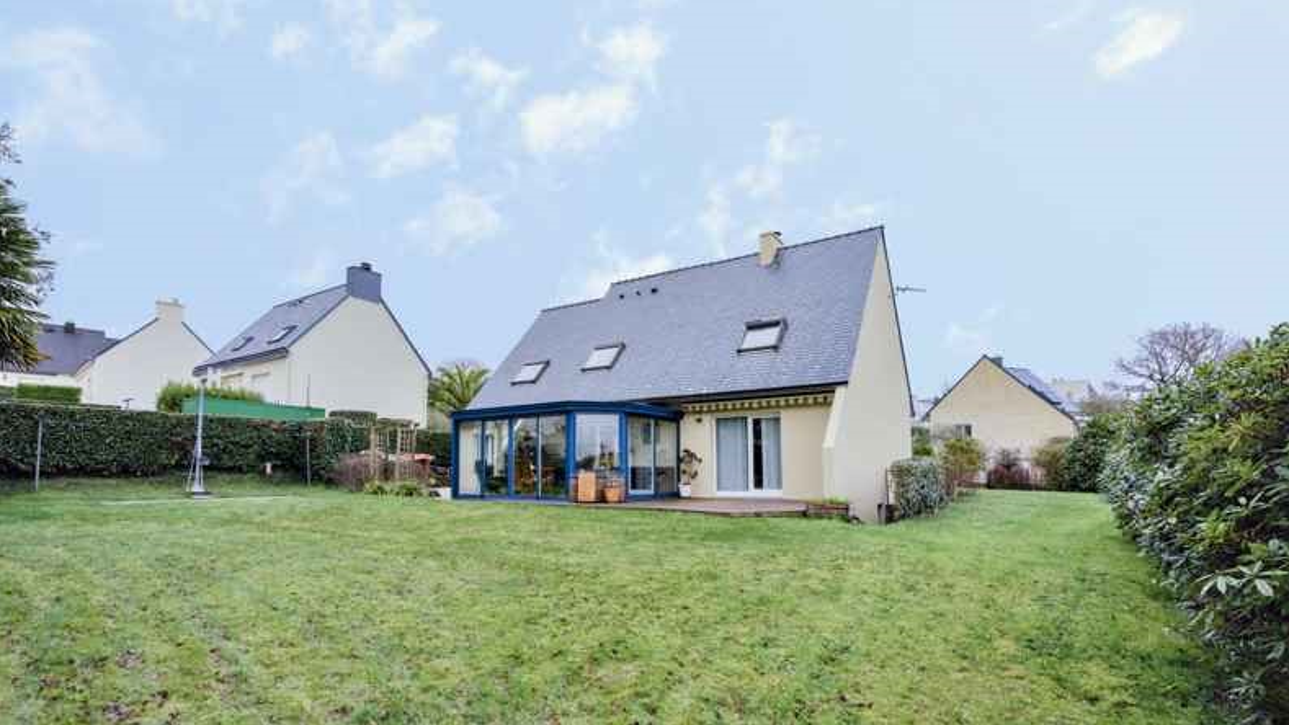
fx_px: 581
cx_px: 639
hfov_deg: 95.9
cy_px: 430
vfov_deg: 63.4
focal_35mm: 17
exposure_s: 1/1000
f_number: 8
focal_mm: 16
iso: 800
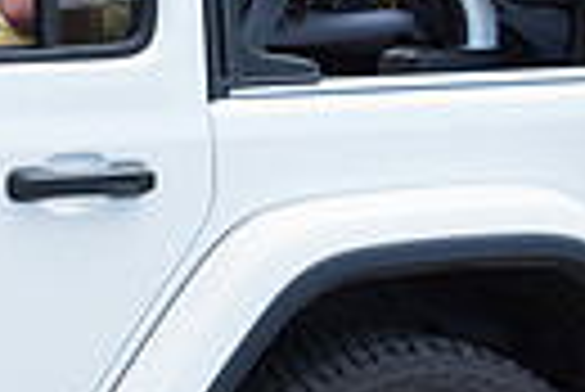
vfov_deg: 8.1
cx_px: -621
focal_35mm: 169
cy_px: 160
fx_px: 2749
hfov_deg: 11.0
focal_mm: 38
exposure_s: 1/800
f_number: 7.1
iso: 1250
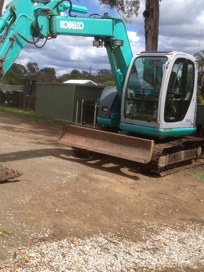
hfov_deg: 29.5
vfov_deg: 38.7
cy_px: 100
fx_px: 386
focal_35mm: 49
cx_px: 76
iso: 50
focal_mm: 4.28
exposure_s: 1/1577
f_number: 2.4
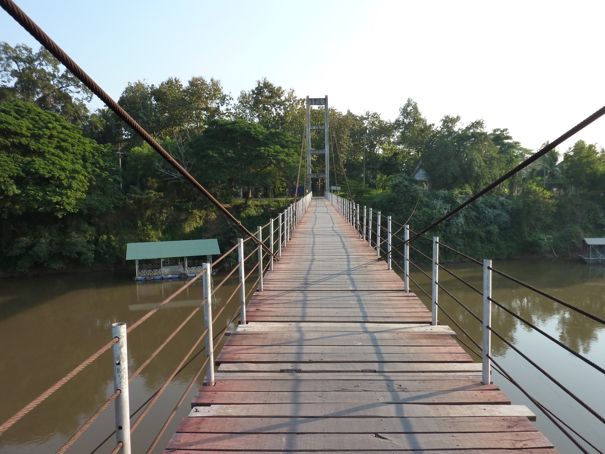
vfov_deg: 54.9
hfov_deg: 69.4
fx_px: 437
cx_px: 302
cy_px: 227
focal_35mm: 25
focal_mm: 4.1
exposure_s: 1/250
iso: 125
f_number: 4
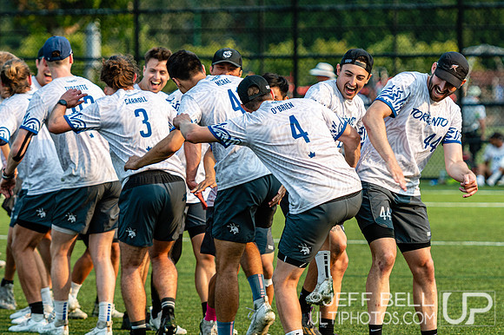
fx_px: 3722
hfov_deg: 7.7
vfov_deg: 5.2
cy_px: 141
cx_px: 322
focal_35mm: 266
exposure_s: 1/800
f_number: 3.2
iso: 100
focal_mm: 135
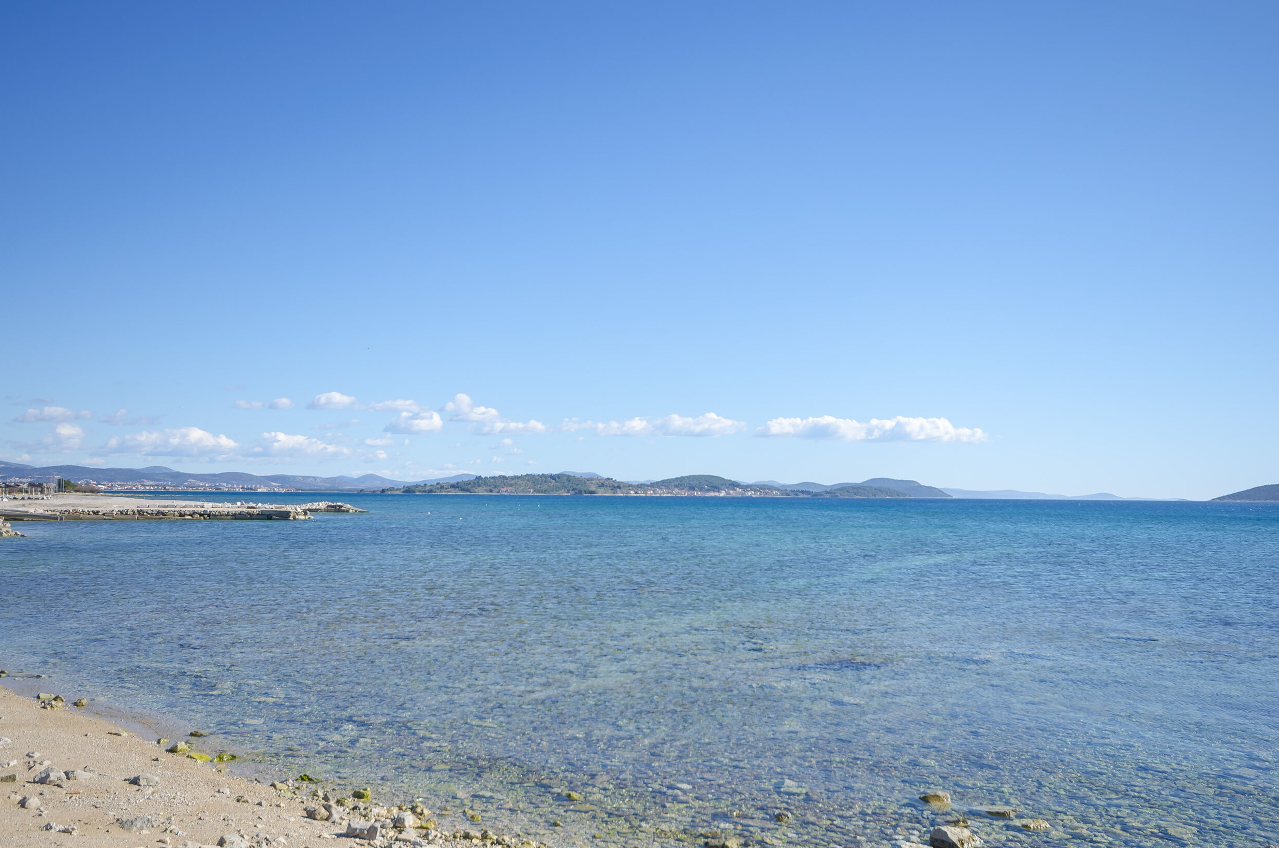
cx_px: 694
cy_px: 472
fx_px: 1206
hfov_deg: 55.8
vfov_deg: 38.7
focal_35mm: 34
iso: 100
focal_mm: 20
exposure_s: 1/250
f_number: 7.1
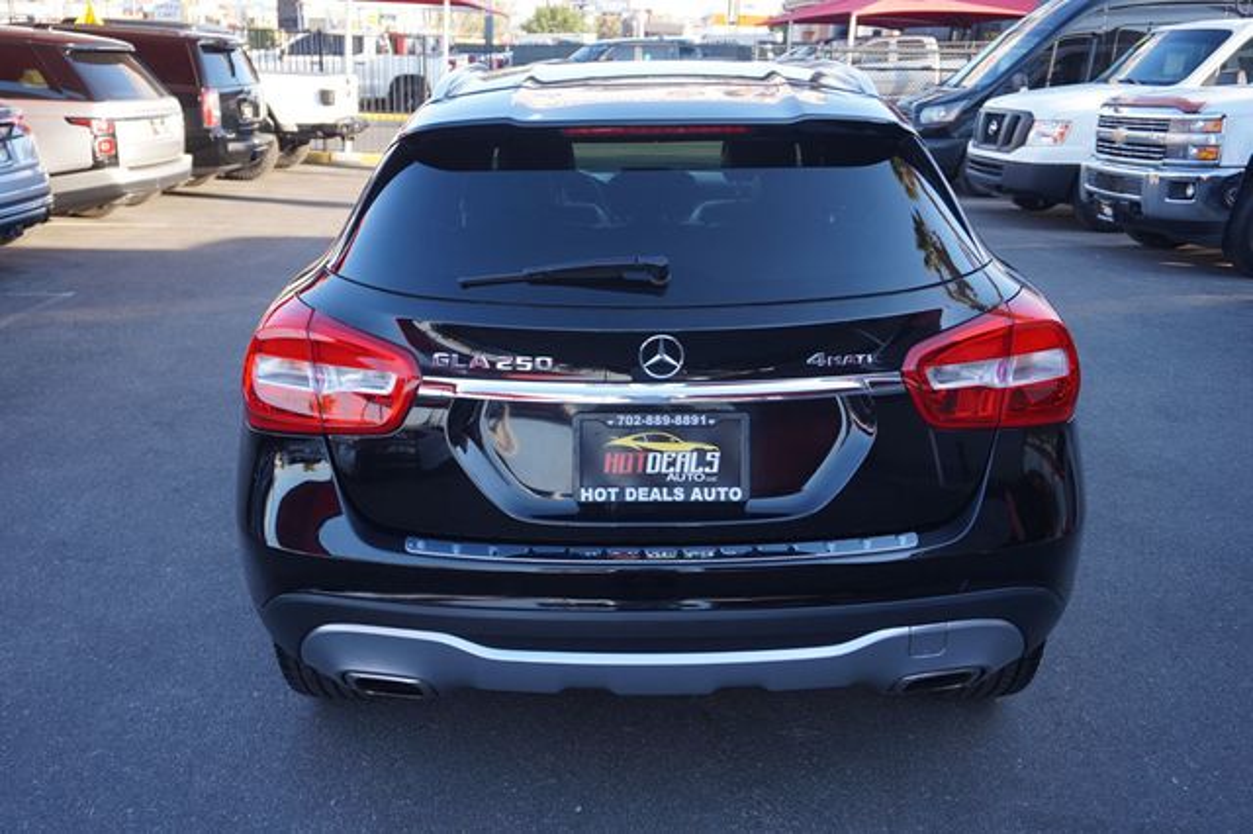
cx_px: 626
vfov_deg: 41.7
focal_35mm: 32
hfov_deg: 59.5
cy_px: 417
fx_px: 1096
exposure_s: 1/60
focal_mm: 21
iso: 100
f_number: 4.5
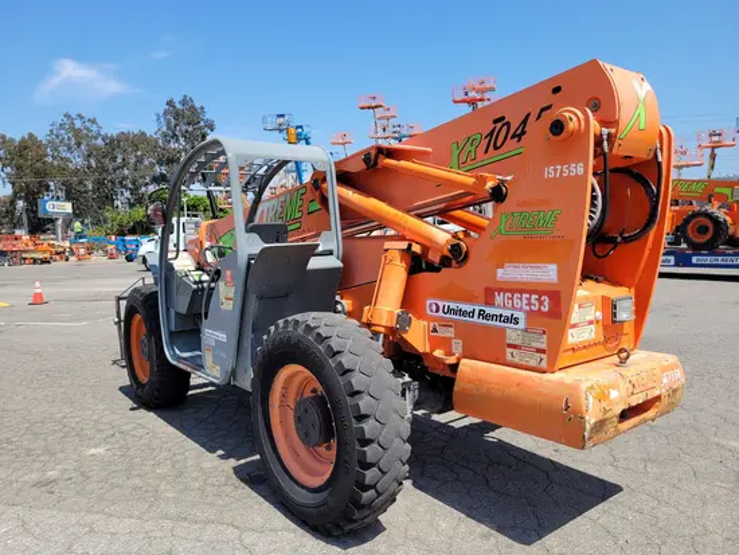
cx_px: 370
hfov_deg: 67.3
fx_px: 555
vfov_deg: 53.1
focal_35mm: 26
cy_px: 278
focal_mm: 5.4
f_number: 1.8
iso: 40
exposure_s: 1/1814
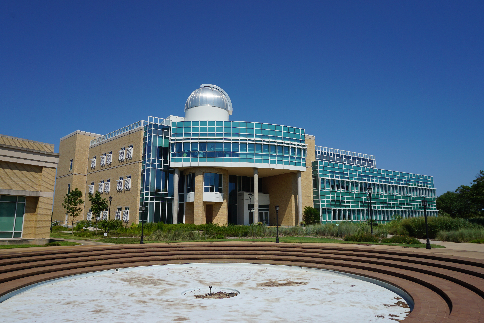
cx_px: 242
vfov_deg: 53.1
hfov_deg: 73.7
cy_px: 162
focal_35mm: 24
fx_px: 323
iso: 100
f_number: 11
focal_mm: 16
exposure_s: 1/250
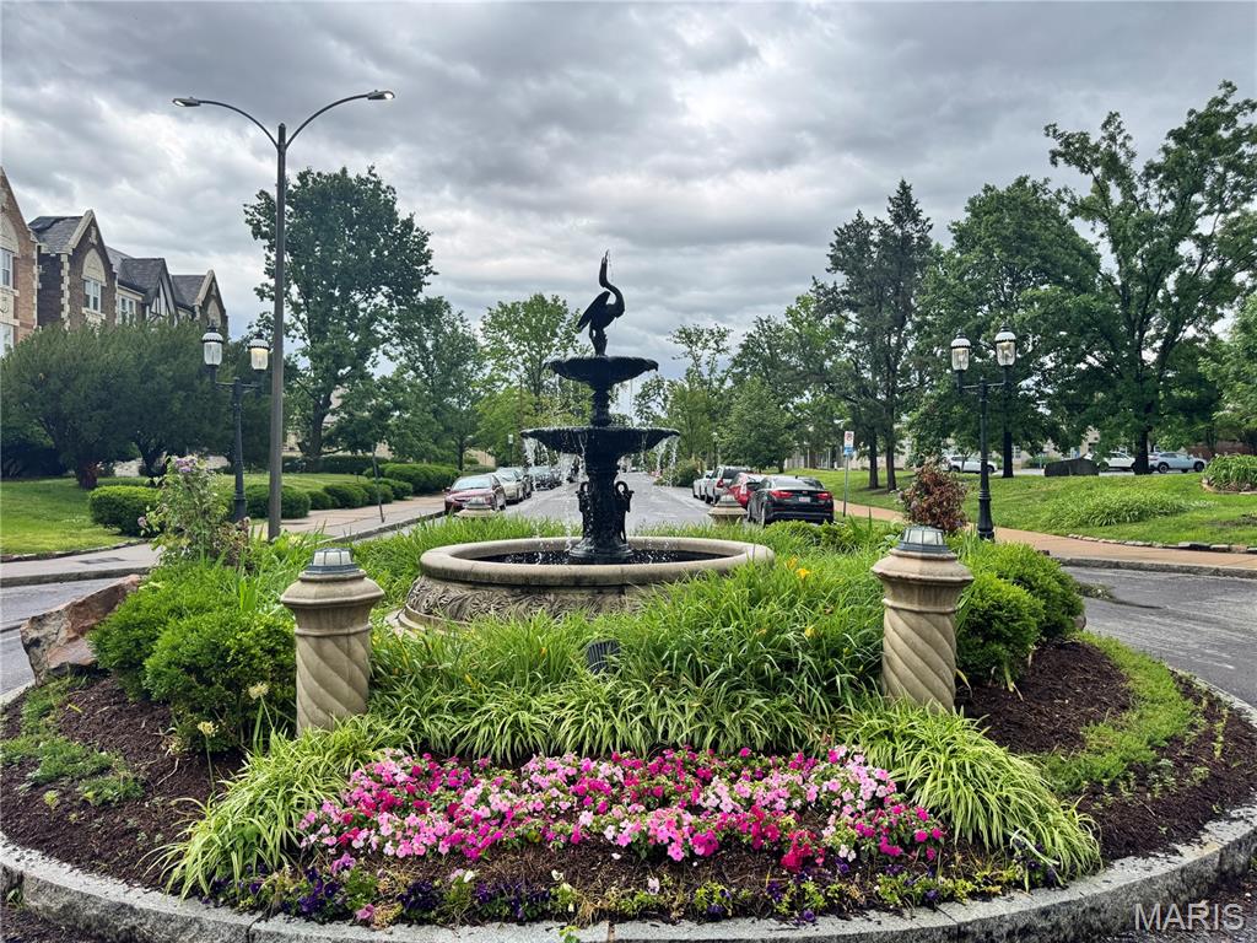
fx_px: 872
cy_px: 472
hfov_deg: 71.6
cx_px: 628
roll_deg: -0.2
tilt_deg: +0.1
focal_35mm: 24
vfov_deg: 56.8
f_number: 1.78
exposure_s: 1/1366
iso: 80
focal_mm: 6.76
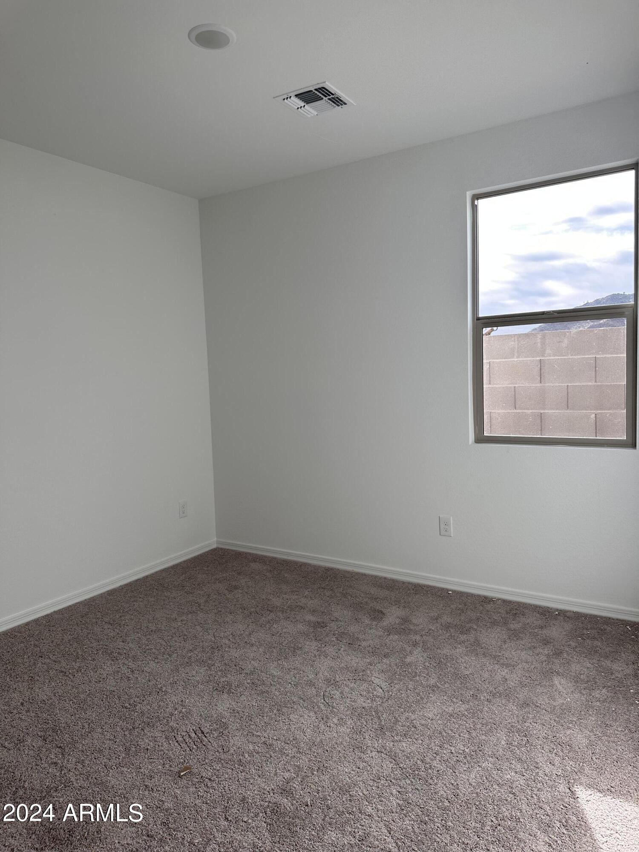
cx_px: 320
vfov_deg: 71.6
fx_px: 591
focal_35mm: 24
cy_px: 426
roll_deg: +0.8
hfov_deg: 56.8
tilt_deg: -4.2
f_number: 1.78
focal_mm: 6.86
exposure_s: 1/709
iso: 80
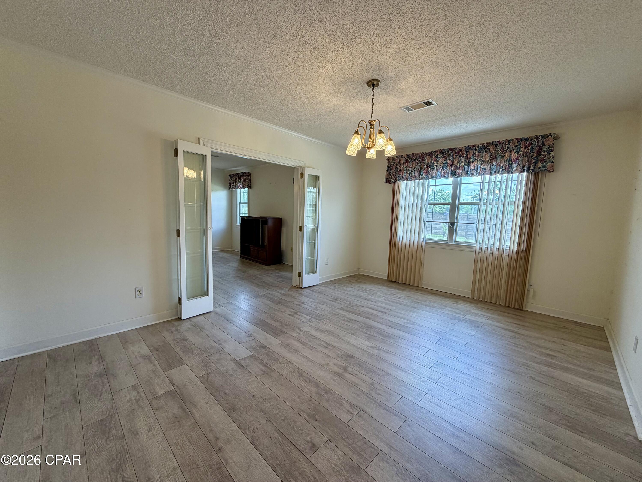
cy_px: 241
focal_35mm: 14
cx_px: 321
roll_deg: -2.0
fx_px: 260
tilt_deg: -6.1
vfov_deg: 85.7
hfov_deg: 102.1
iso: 125
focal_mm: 2.22
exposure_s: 1/120
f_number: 2.2
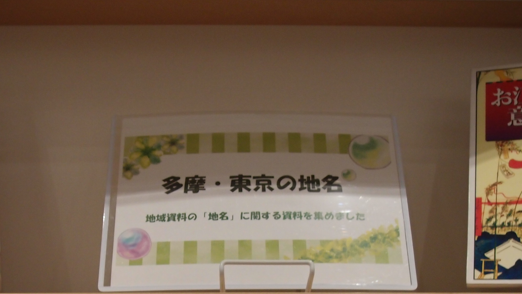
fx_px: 761
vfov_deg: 20.7
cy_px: 329
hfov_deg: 37.7
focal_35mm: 55
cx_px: 217
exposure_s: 1/60
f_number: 1.8
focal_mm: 6
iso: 160
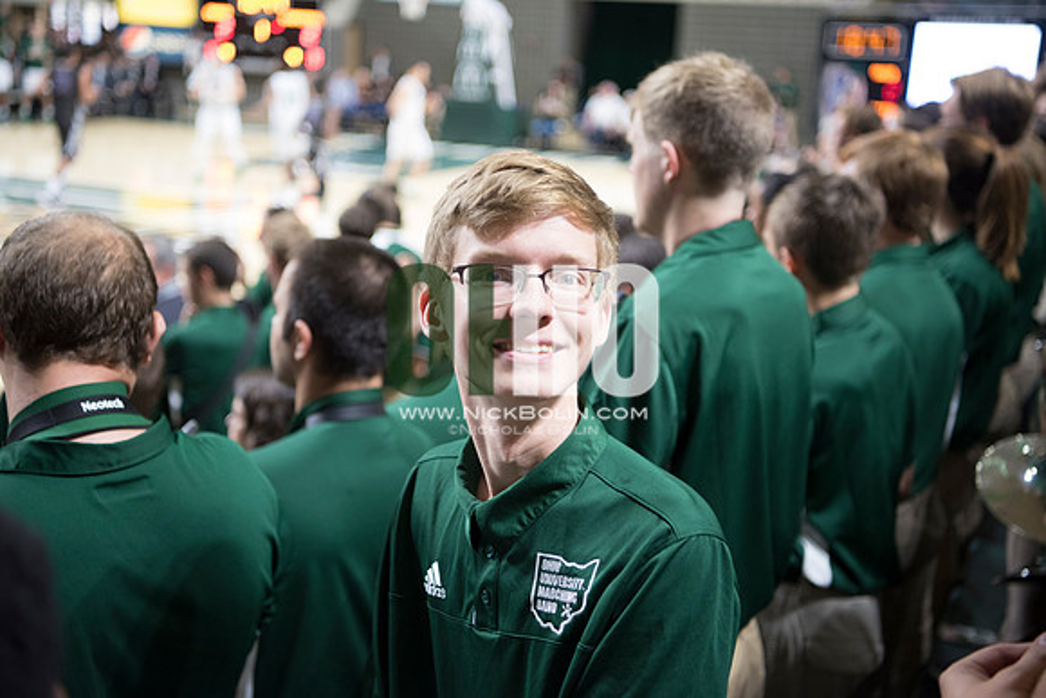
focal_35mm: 52
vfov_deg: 26.0
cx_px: 523
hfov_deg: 38.2
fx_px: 1511
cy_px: 349
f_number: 2.8
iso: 2000
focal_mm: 52
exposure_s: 1/200
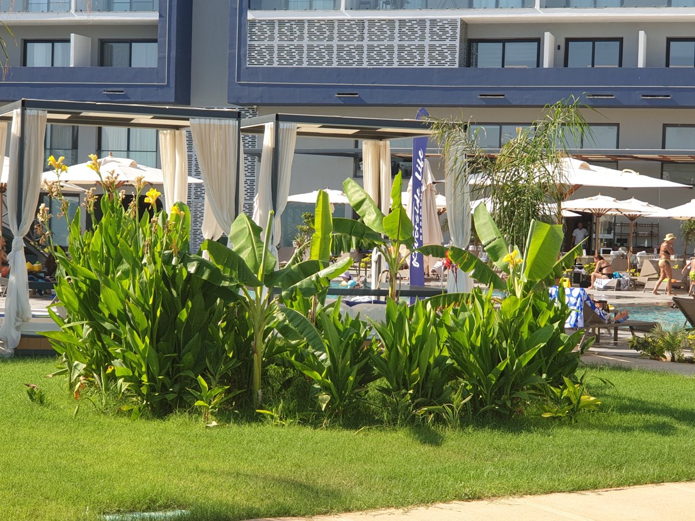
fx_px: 1044
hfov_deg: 36.8
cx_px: 348
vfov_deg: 28.0
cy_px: 260
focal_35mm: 52
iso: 100
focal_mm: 6
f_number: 2.4
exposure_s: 1/448
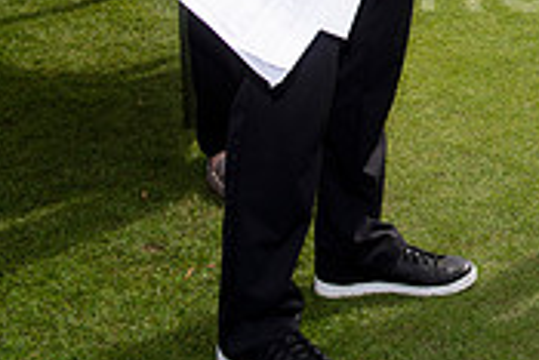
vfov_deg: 12.3
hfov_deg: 17.8
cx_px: 739
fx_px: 1588
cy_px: -183
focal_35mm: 106
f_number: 8
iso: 125
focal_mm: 32
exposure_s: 1/250
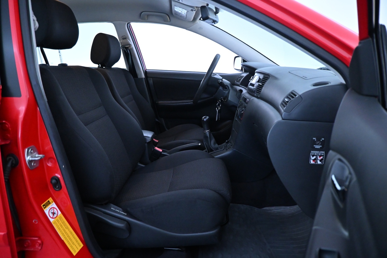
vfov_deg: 53.1
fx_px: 258
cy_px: 129
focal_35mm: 24
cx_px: 194
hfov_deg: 73.7
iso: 4000
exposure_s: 1/60
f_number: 3.5
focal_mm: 16
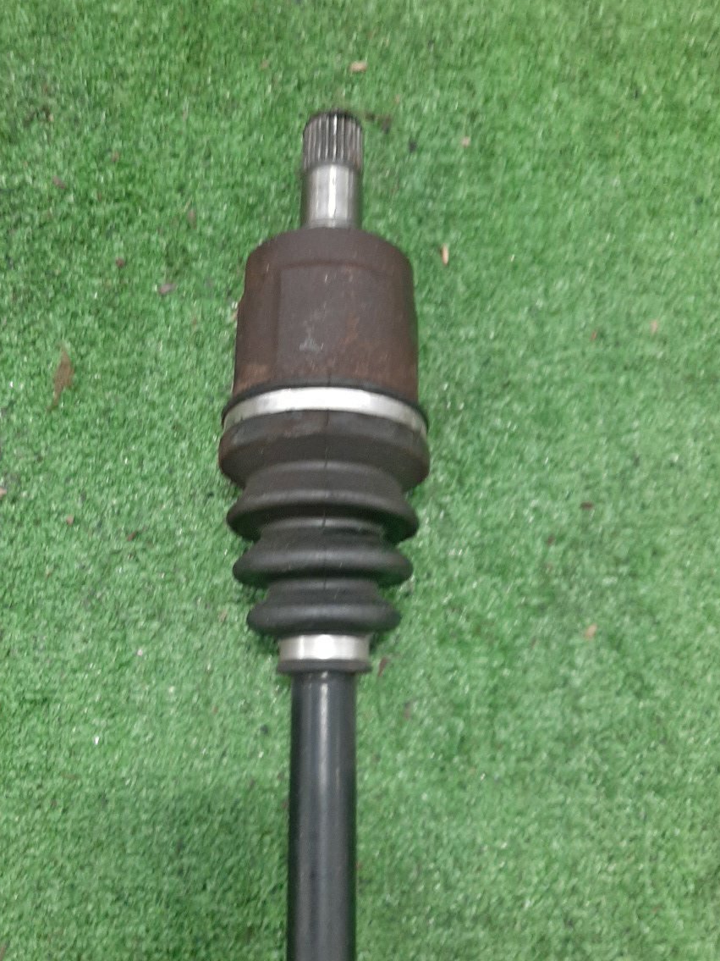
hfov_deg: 42.9
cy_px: 473
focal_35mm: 33
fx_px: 915
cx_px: 328
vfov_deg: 55.4
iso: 185
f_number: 1.7
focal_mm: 3.93
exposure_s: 1/25
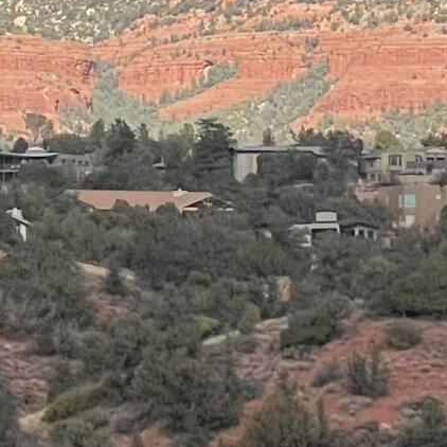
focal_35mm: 327
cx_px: 4
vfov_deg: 5.4
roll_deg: +0.5
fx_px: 4777
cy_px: 60
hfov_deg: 5.3
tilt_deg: +3.9
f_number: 2
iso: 25
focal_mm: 6
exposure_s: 1/1546
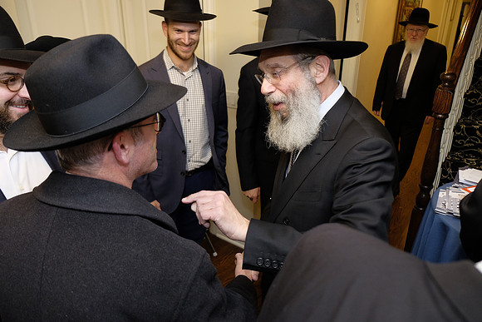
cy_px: 161
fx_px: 362
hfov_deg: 67.4
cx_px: 241
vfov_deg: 48.0
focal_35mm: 27
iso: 800
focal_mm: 18
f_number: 2.8
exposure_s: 1/180
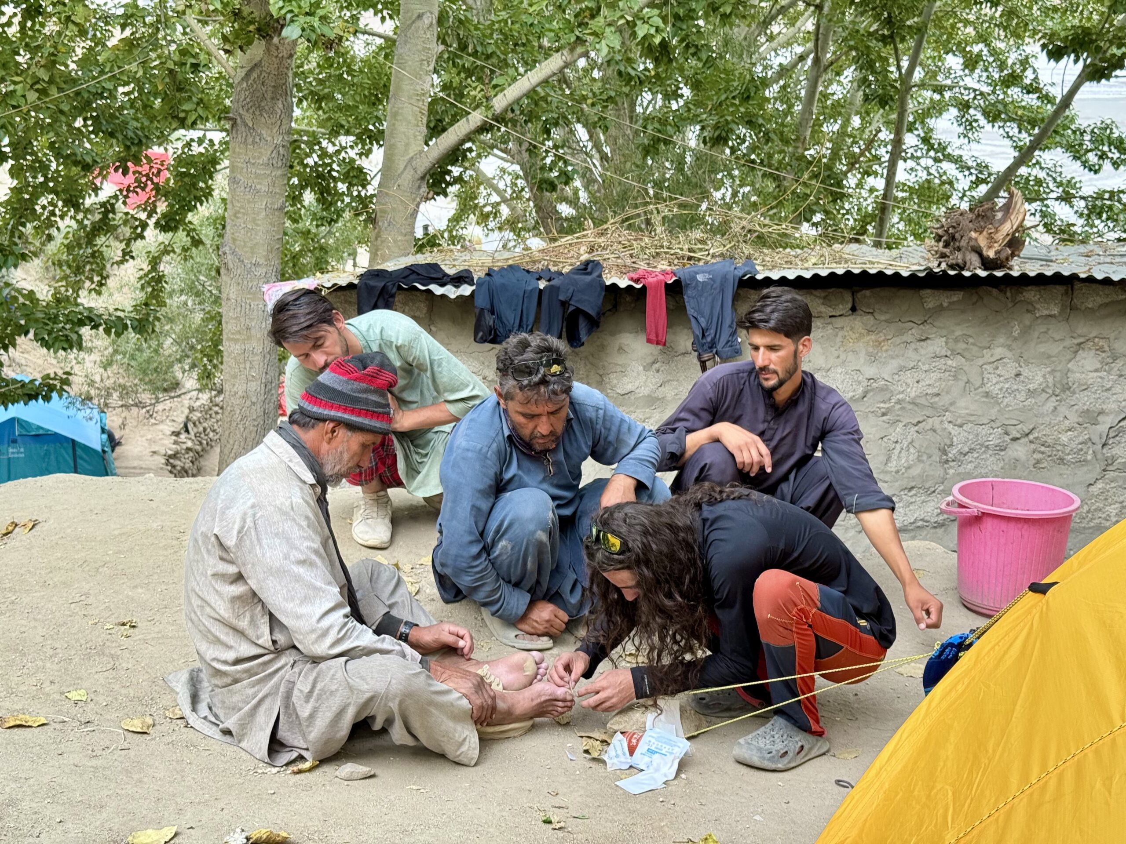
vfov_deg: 30.3
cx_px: 563
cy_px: 422
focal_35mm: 48
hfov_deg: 39.7
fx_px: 1561
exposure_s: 1/312
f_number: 1.78
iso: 64
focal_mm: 6.76
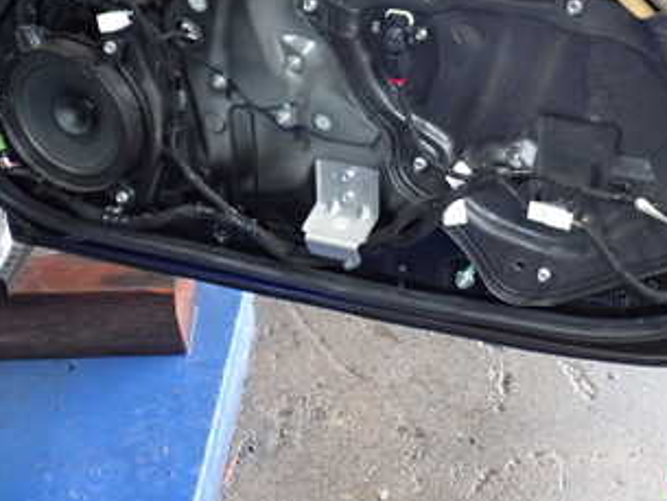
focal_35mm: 55
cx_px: 512
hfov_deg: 34.1
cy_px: 28
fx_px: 1060
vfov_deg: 25.6
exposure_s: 1/30
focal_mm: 5.05
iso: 400
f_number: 3.2
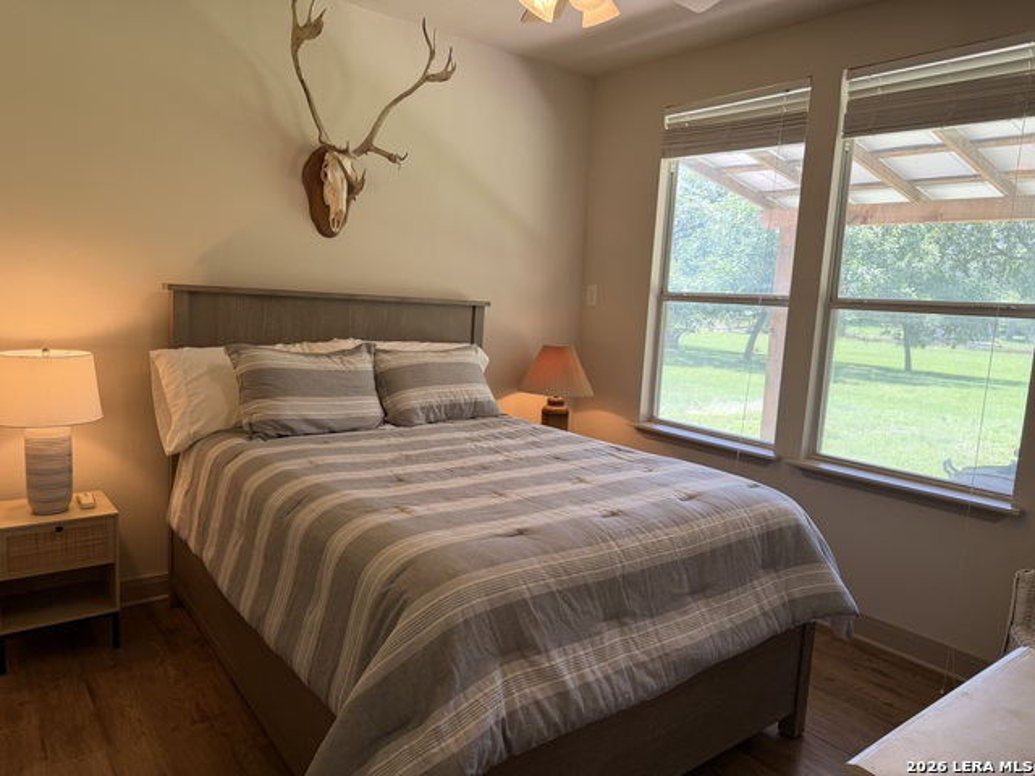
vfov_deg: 56.8
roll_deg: -2.6
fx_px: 718
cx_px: 518
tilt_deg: -8.5
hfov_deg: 71.6
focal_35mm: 24
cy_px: 388
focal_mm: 6.76
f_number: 1.78
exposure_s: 1/200
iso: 125
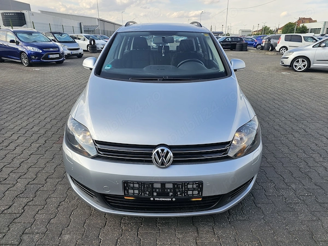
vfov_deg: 58.9
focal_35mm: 23
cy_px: 123
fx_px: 218
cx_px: 164
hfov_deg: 73.9
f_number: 1.7
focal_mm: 6.3
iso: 10
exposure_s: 1/294
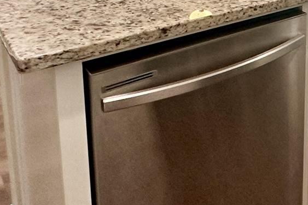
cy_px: -68
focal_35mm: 53
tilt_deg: -8.5
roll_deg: -1.5
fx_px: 453
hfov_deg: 32.4
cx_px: 350
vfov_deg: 22.5
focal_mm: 2.22
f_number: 2.2
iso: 320
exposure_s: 1/120
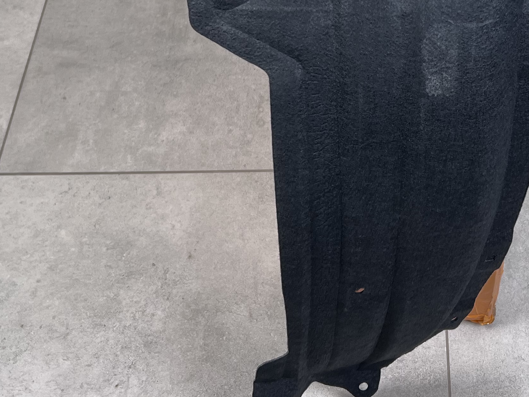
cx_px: 389
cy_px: 56
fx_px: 963
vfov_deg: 22.8
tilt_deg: -49.9
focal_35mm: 63
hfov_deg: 30.3
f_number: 1.5
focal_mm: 5.7
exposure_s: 1/100
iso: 125
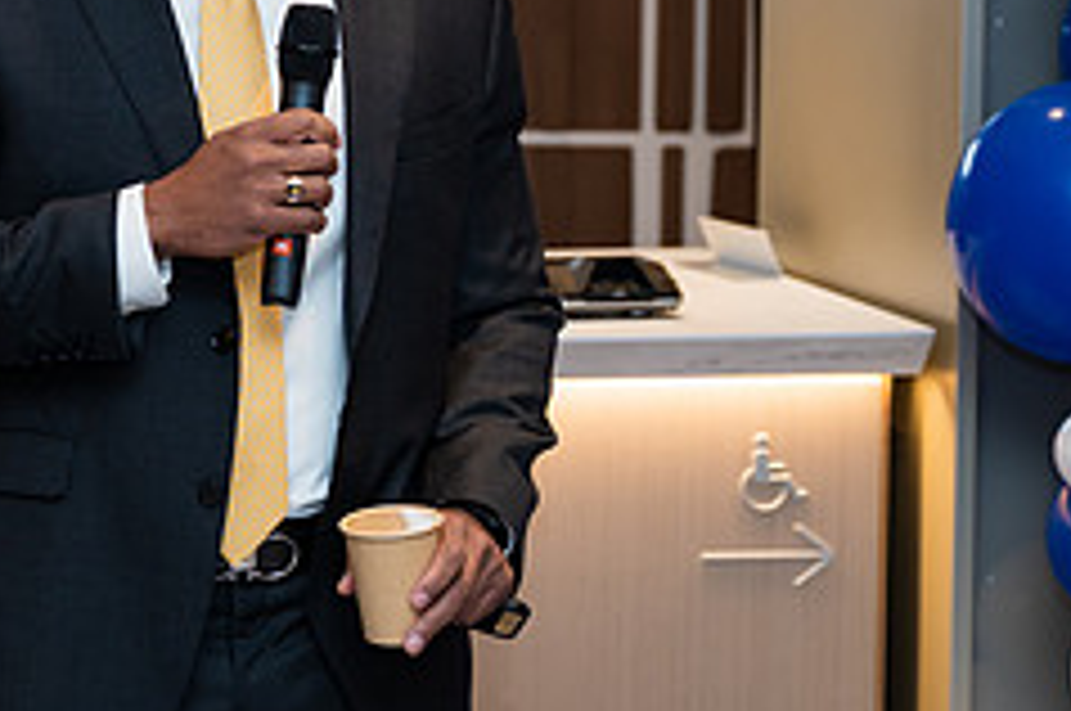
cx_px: 8
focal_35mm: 132
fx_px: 3922
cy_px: 149
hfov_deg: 15.3
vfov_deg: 10.3
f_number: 3.2
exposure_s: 1/160
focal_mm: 52
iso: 400
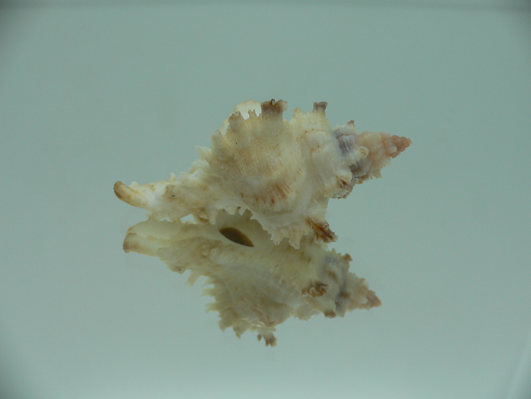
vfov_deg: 40.7
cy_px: 200
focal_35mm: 35
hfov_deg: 52.6
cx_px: 266
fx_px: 537
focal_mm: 4.6
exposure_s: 1/60
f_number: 2.8
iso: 80
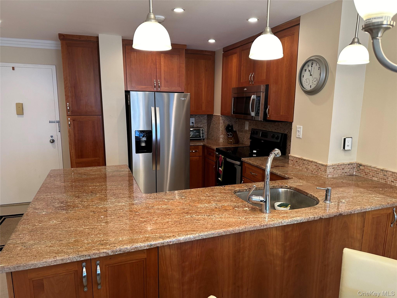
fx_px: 275
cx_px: 198
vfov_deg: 56.8
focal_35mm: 24
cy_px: 149
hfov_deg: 71.6
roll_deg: -0.5
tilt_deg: -10.0
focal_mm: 6.86
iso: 160
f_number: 1.78
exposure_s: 1/60
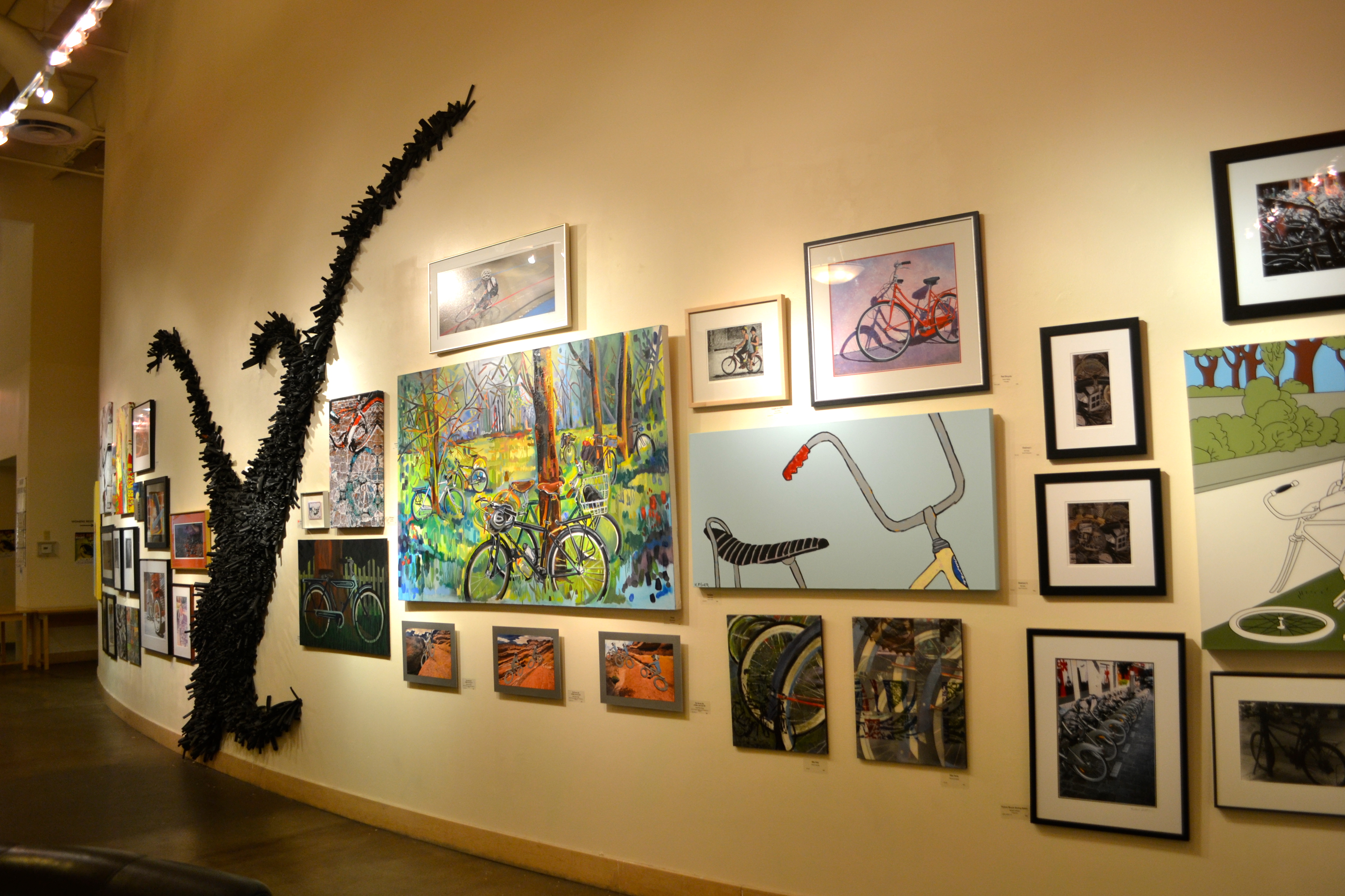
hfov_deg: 67.4
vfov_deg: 47.9
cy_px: 448
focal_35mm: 27
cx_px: 672
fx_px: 1009
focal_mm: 18
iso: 400
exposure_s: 1/40
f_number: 3.5
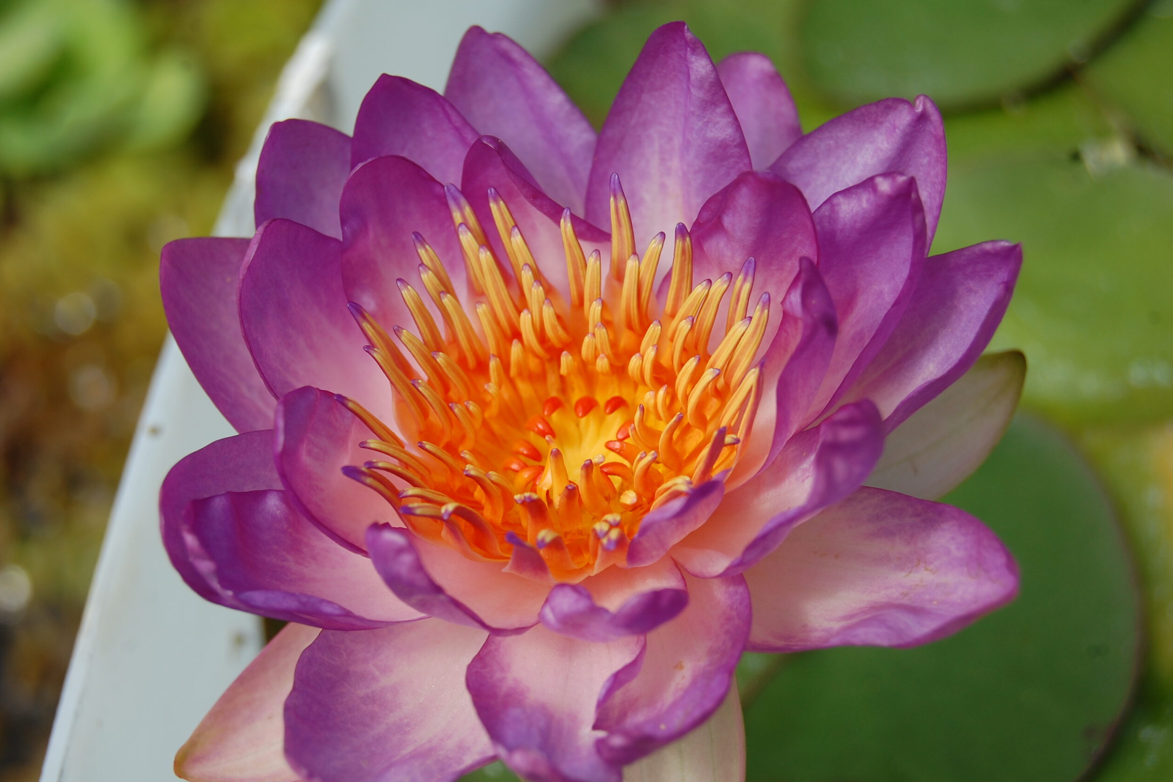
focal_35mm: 84
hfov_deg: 24.3
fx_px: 2721
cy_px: 392
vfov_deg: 16.4
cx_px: 584
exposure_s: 1/250
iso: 200
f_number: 8
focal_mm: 55
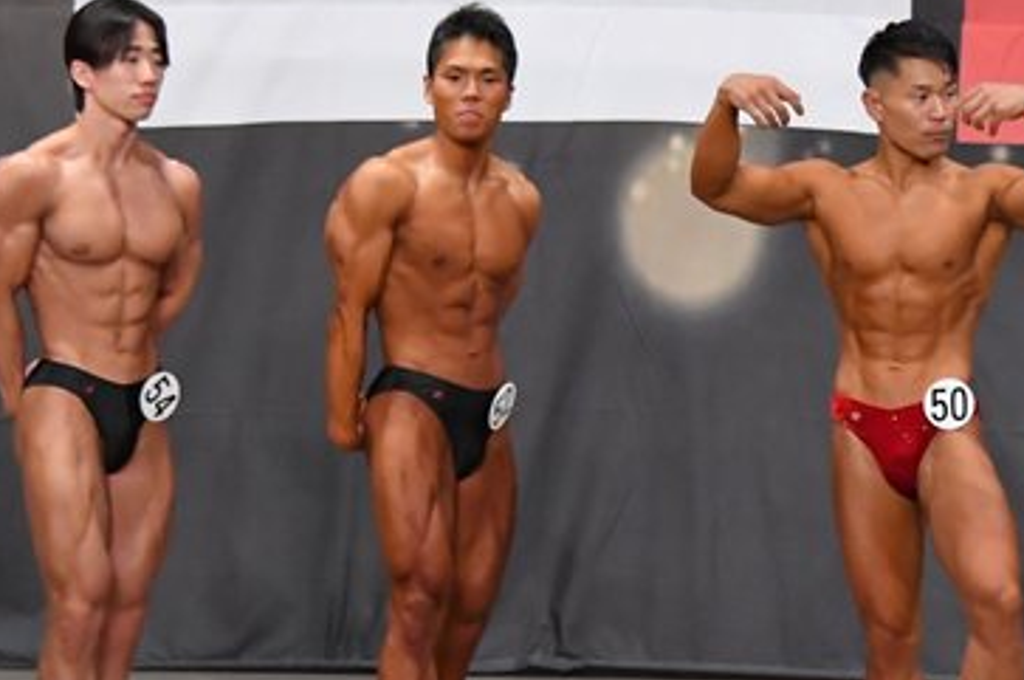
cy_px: 471
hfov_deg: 7.0
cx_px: 763
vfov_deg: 4.6
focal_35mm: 295
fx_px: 8380
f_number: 5.6
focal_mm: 92
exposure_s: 1/400
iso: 6400
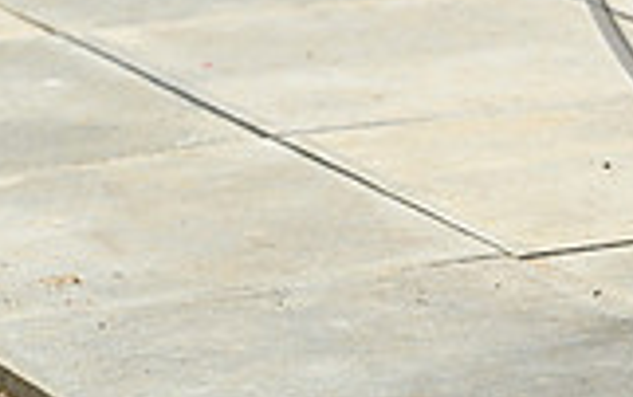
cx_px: 912
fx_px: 7719
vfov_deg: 2.9
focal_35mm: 447
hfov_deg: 4.7
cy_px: -214
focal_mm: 122
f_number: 4.5
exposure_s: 1/1000
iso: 200
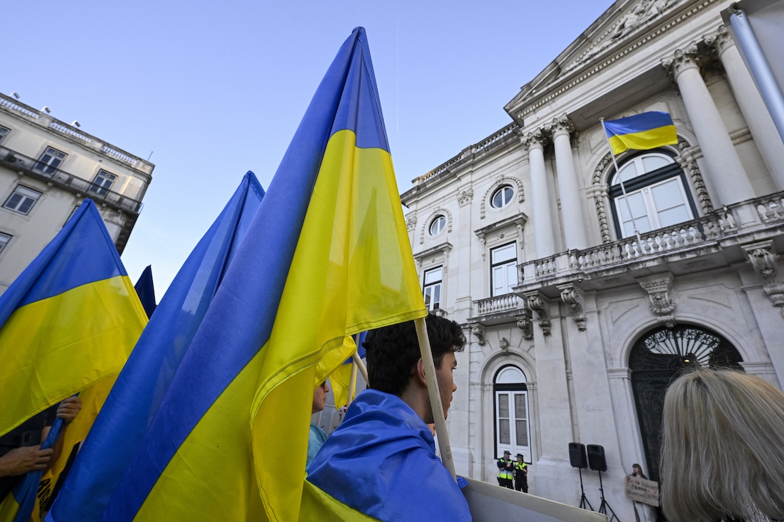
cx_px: 392
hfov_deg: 96.7
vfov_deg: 73.7
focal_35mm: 16
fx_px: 348
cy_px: 261
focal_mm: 16
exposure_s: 1/400
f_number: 8
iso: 900
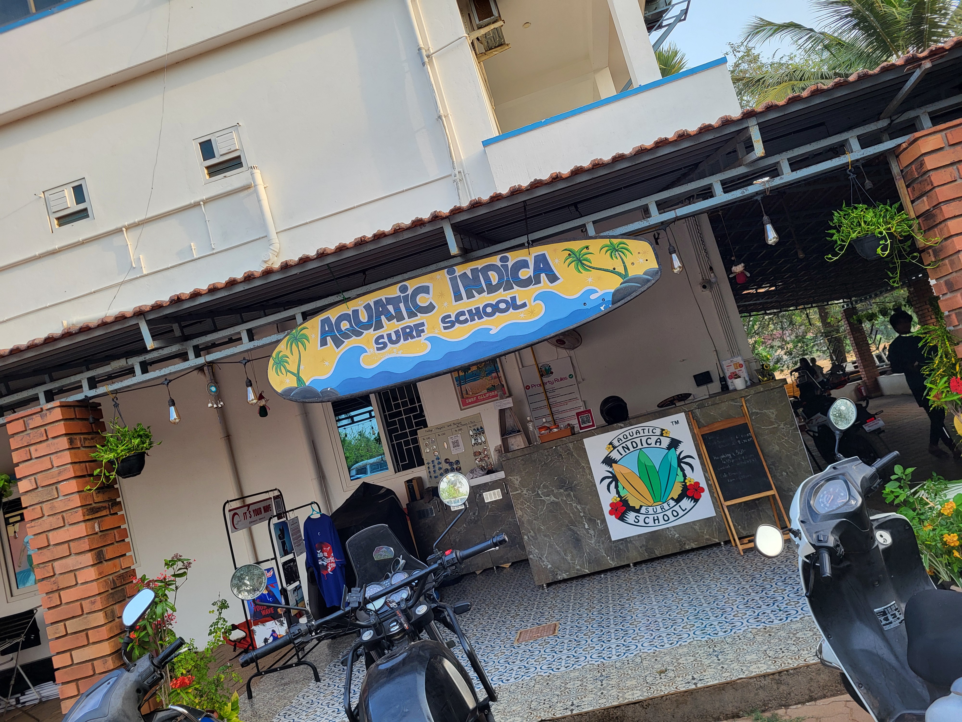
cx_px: 481
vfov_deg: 53.1
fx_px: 723
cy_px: 361
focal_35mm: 26
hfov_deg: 67.3
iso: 40
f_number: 1.8
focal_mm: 5.4
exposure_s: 1/219
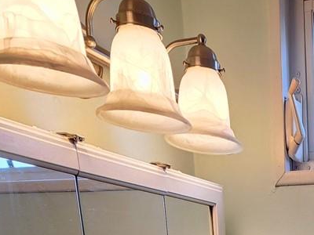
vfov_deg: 18.7
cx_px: 345
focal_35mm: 52
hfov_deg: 32.4
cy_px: 461
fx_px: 472
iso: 125
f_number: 2.2
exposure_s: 1/60
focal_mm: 2.2
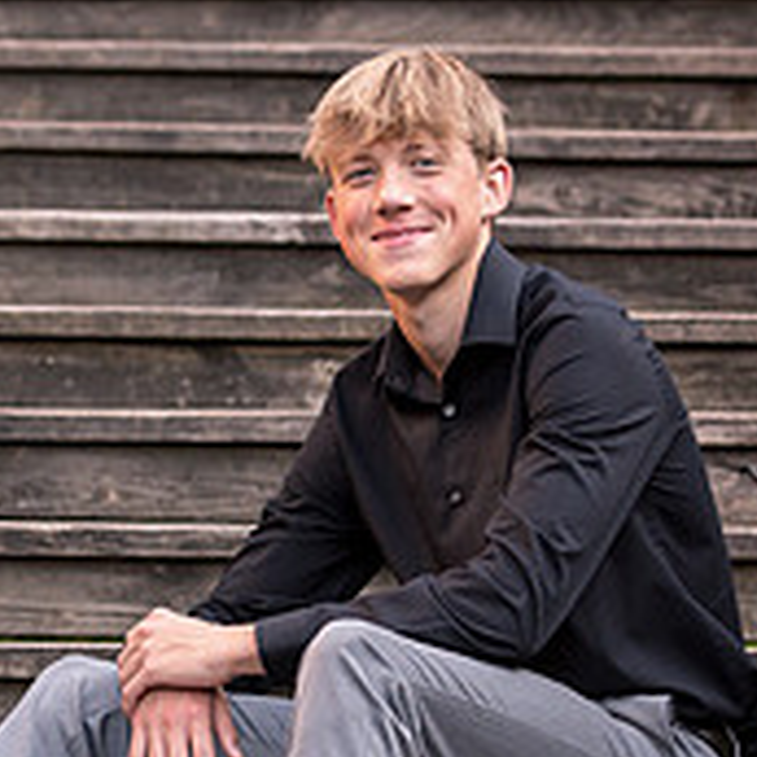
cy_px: 558
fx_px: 6284
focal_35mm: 254
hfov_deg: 6.9
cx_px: 276
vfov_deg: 6.9
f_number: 3.2
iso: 800
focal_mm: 86
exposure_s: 1/640
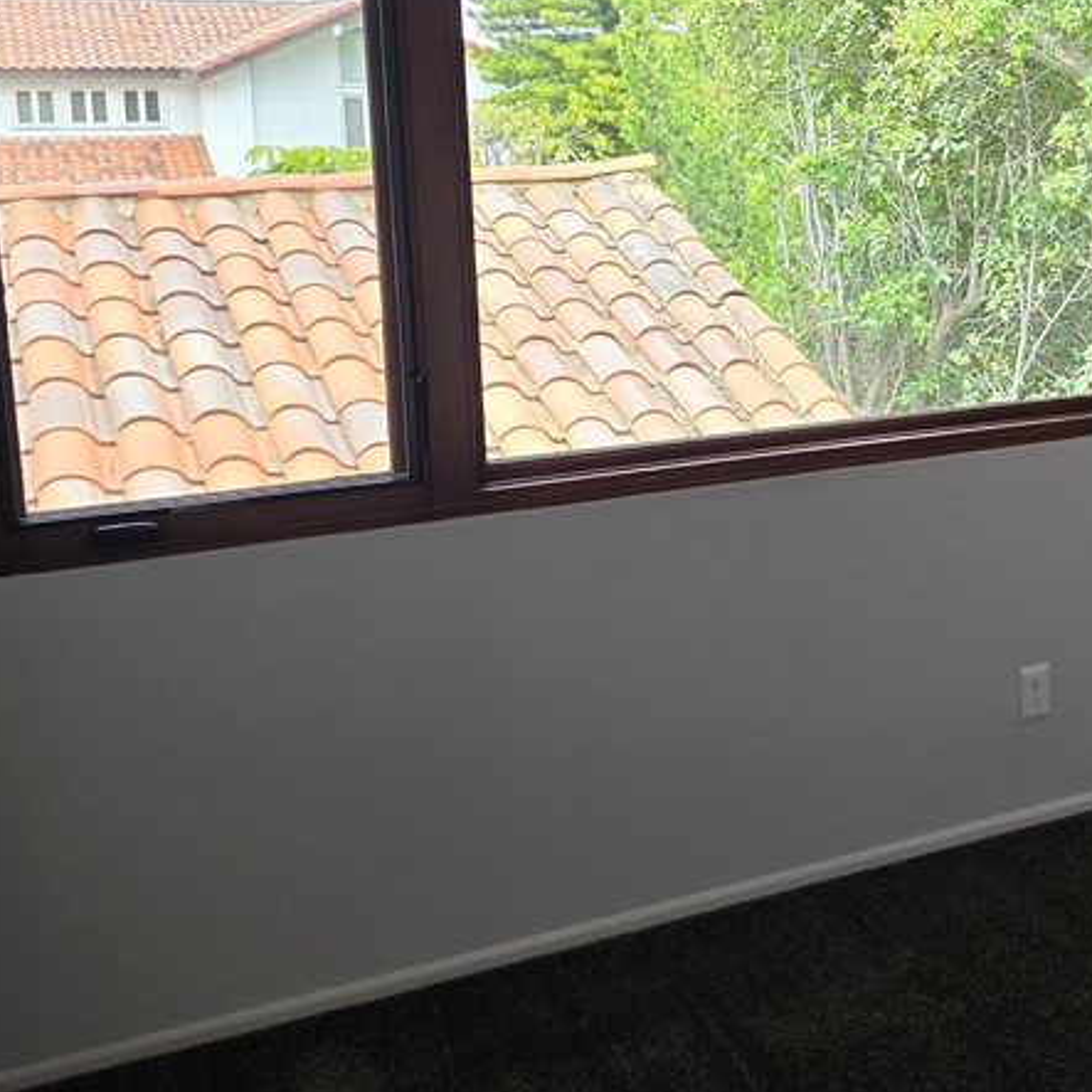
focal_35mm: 47
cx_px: 927
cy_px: 402
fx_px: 1677
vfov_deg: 35.8
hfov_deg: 34.5
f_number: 1.7
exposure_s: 1/180
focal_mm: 6.3
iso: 160
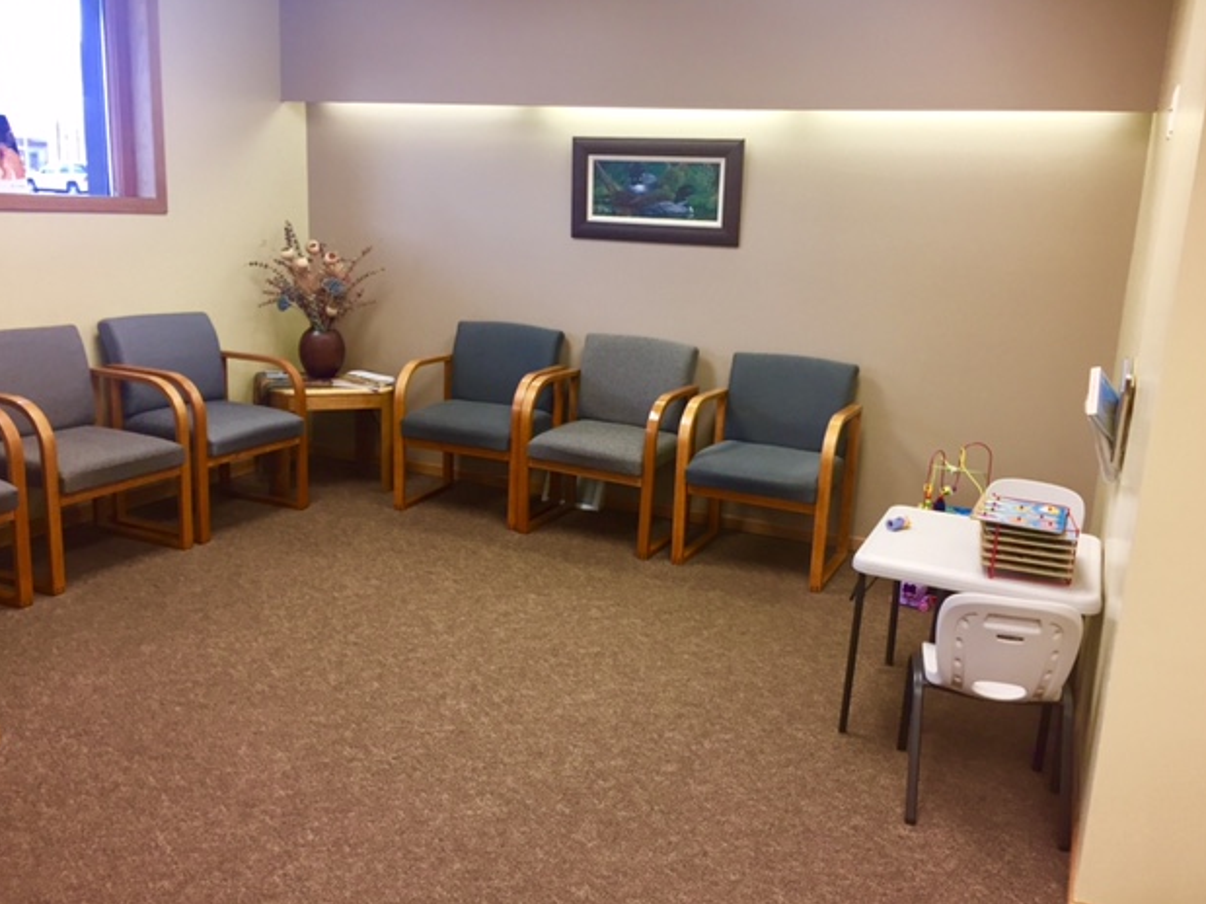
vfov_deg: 46.8
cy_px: 440
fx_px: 1045
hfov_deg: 60.0
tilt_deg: -12.8
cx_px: 612
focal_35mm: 30
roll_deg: -3.9
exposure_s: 1/30
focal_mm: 4.15
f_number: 2.2
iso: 40
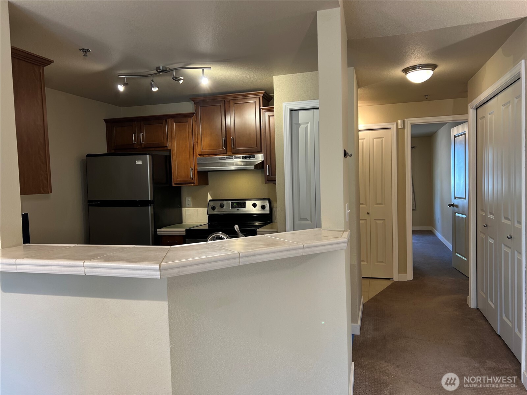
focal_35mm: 26
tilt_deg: -3.2
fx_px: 396
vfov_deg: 53.1
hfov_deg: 67.3
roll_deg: +1.6
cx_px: 264
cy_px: 198
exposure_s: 1/60
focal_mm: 5.7
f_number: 1.5
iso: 64
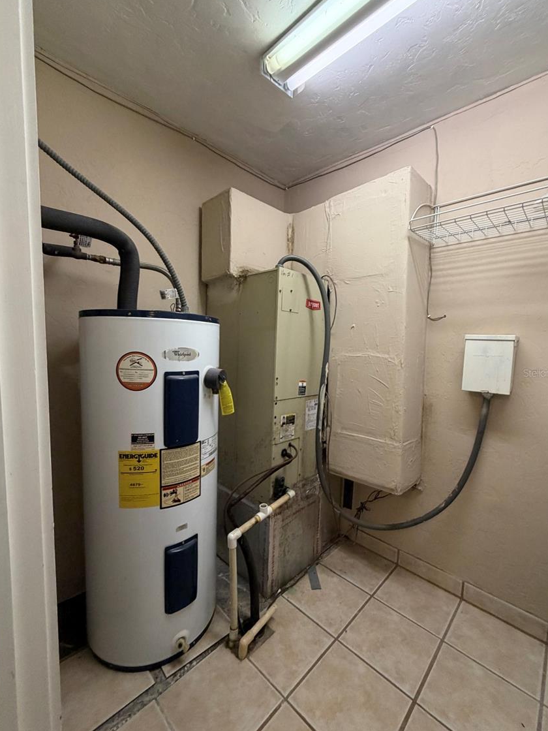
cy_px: 373
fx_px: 317
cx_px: 276
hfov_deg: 81.7
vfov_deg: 98.2
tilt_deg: -4.5
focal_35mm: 15
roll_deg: -0.4
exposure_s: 1/60
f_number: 2.2
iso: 160
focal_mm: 2.22
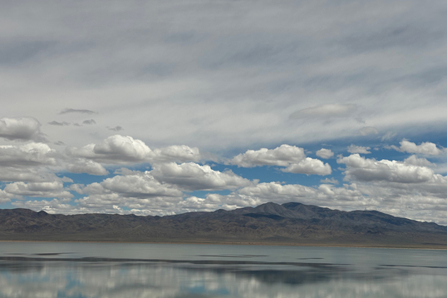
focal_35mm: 52
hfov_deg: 38.2
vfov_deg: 25.9
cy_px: 170
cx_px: 222
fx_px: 645
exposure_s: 1/10870
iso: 64
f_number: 1.78
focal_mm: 6.86
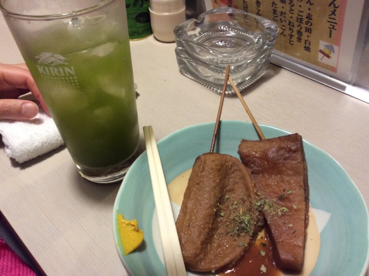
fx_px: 341
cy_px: 138
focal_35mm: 32
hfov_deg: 56.9
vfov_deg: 44.1
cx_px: 184
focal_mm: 3.3
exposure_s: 1/24
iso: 160
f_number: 2.4
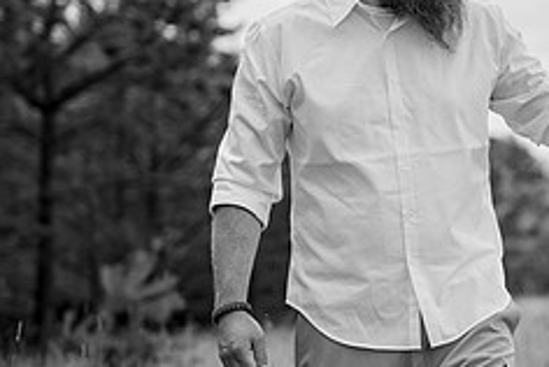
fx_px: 2397
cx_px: 638
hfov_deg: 12.8
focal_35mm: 157
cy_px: 213
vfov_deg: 8.8
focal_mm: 50
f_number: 1.8
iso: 100
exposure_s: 1/800
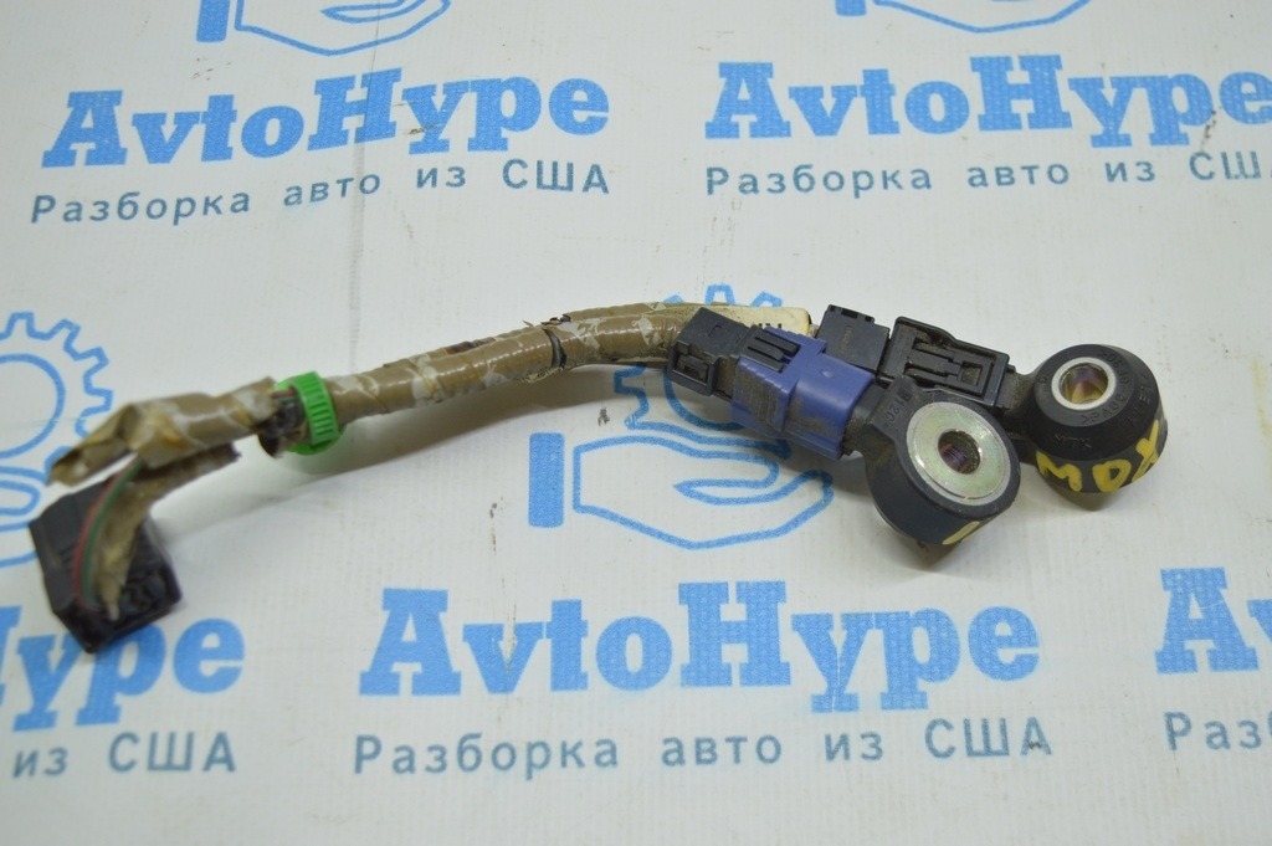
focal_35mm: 46
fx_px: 1642
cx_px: 636
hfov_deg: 42.4
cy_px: 423
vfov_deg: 28.9
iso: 400
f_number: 4.2
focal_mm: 31
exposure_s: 1/60
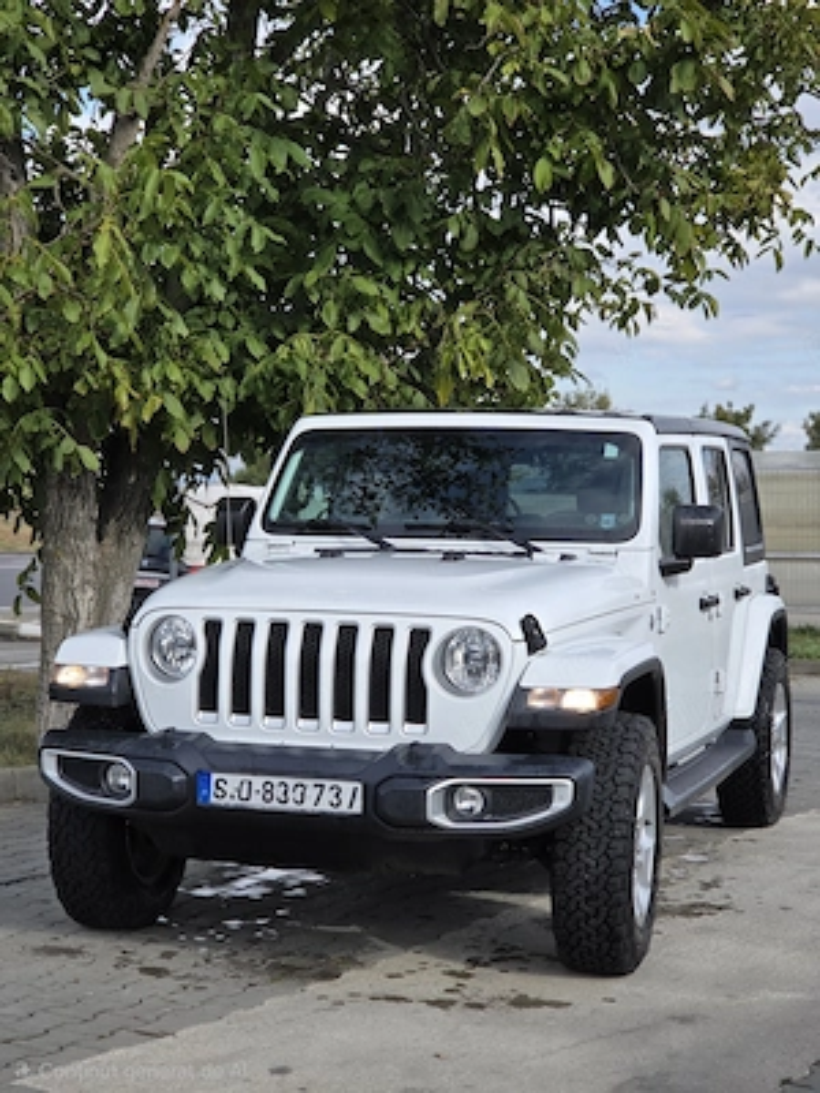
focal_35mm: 69
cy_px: 546
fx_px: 2179
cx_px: 410
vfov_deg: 28.2
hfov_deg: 21.3
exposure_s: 1/714
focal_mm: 7
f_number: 2.4
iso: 25
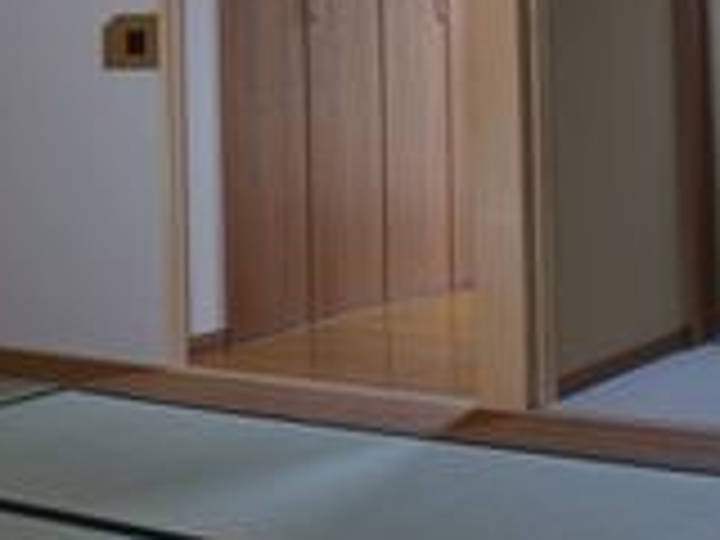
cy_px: -72
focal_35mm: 81
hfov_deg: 23.9
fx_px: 1685
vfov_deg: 17.5
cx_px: 176
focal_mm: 18
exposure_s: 1/40
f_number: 4
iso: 100
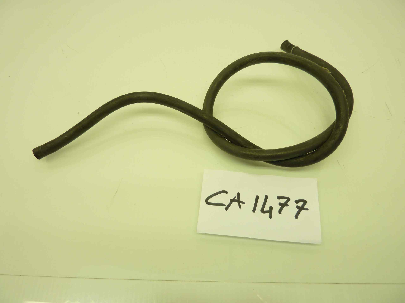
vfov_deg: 54.9
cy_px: 152
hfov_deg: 69.4
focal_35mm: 25
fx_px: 292
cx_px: 202
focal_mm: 4.1
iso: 80
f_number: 3.3
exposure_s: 1/40
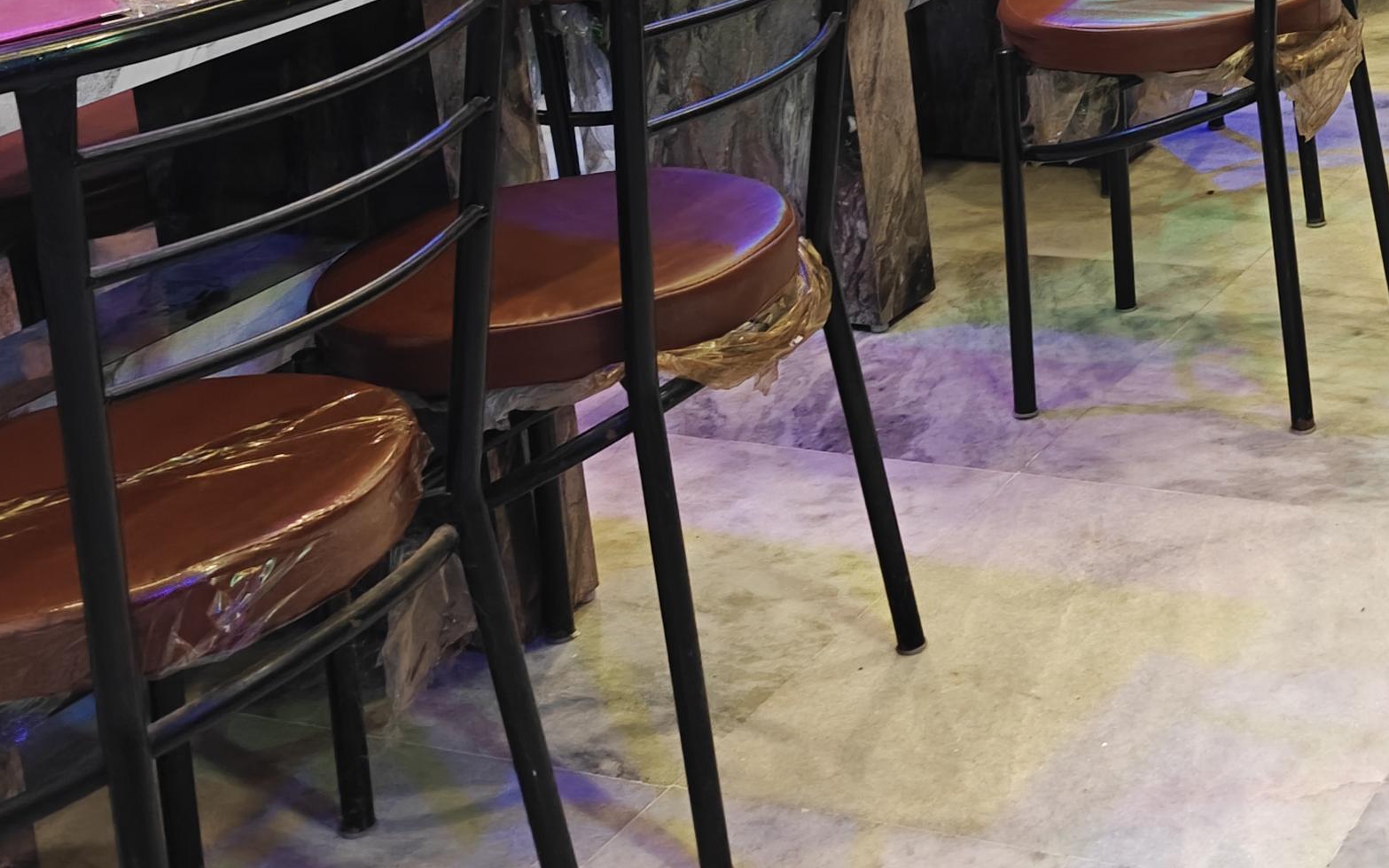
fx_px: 2460
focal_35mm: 65
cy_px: -223
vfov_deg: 18.7
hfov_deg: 29.6
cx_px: 1369
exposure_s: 1/50
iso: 1600
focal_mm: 6.06
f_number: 1.7
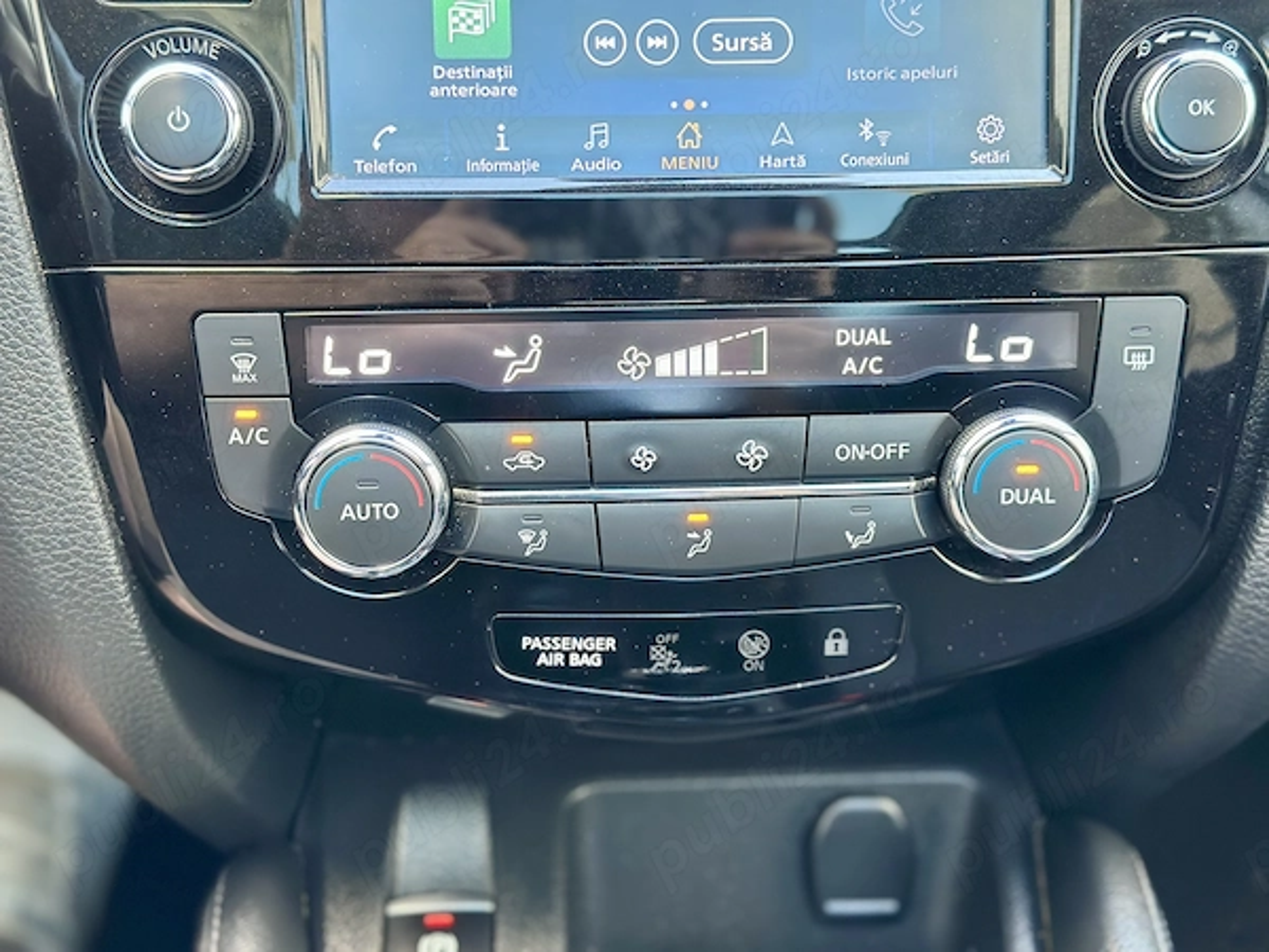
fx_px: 1760
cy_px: 476
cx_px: 634
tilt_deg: -33.9
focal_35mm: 48
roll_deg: -3.5
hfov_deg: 39.7
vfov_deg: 30.3
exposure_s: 1/42
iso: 320
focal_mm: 6.86
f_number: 1.78
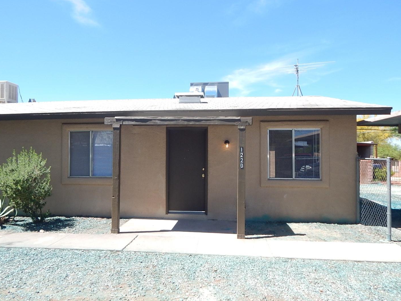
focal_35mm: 25
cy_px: 150
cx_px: 189
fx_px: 290
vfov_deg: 54.9
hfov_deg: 69.3
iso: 125
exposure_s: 1/800
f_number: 3
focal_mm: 4
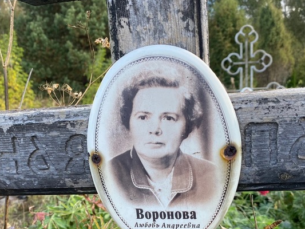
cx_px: 130
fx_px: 344
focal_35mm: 39
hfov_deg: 47.7
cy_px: 157
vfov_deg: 36.4
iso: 32
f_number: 1.8
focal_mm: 4.25
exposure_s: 1/323
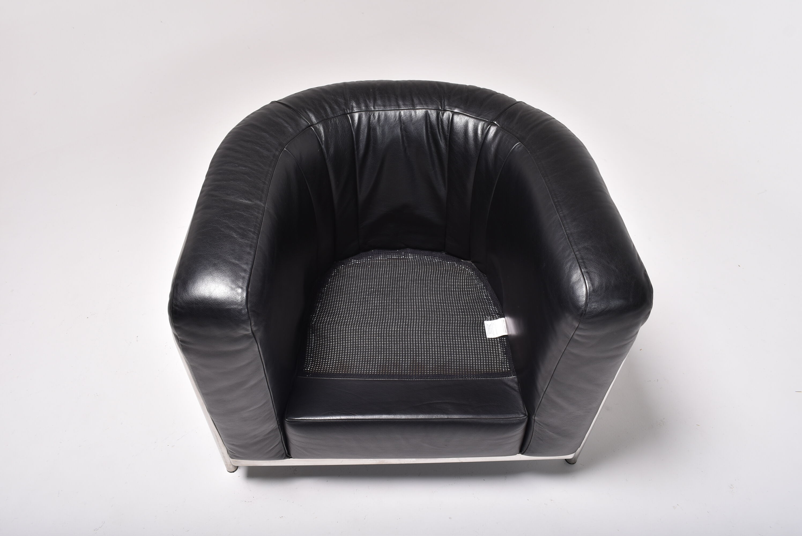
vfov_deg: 48.0
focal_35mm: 27
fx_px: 602
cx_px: 401
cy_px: 268
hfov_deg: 67.3
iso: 100
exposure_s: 1/200
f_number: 10
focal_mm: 18
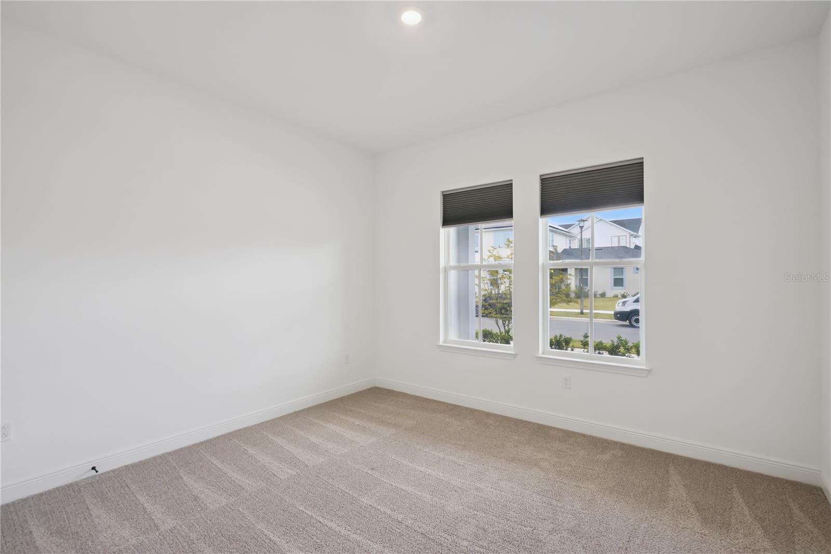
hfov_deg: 96.7
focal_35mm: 16
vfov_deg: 73.8
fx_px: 369
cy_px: 277
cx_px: 416
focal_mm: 16
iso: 500
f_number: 8
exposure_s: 1/50
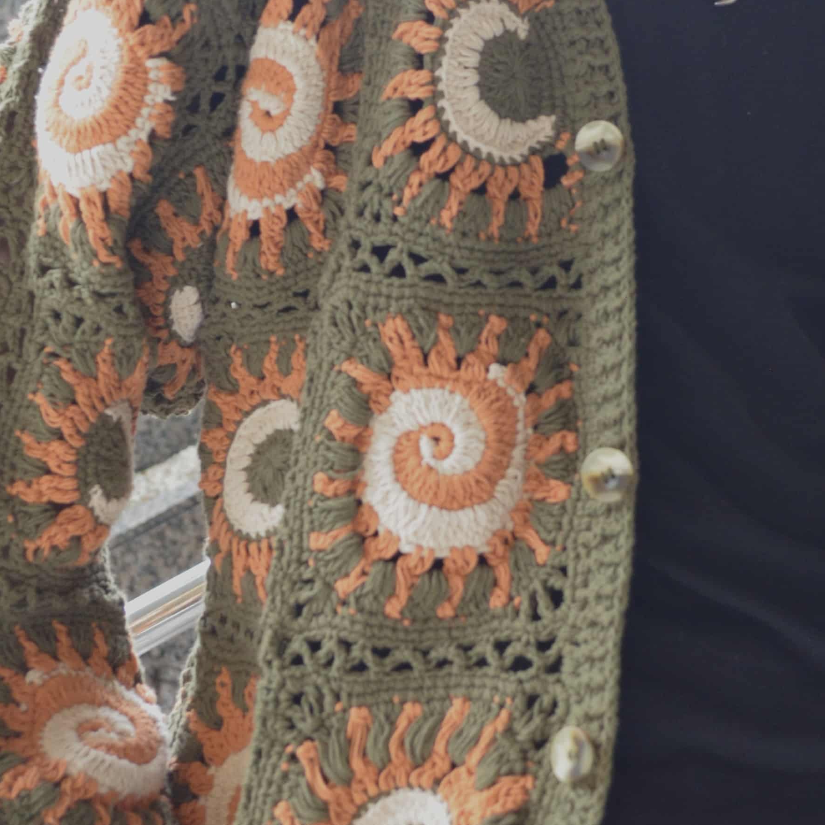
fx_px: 1726
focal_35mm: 64
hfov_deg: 26.8
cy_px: 477
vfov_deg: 26.9
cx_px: 295
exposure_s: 1/30
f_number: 3.8
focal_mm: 22
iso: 800
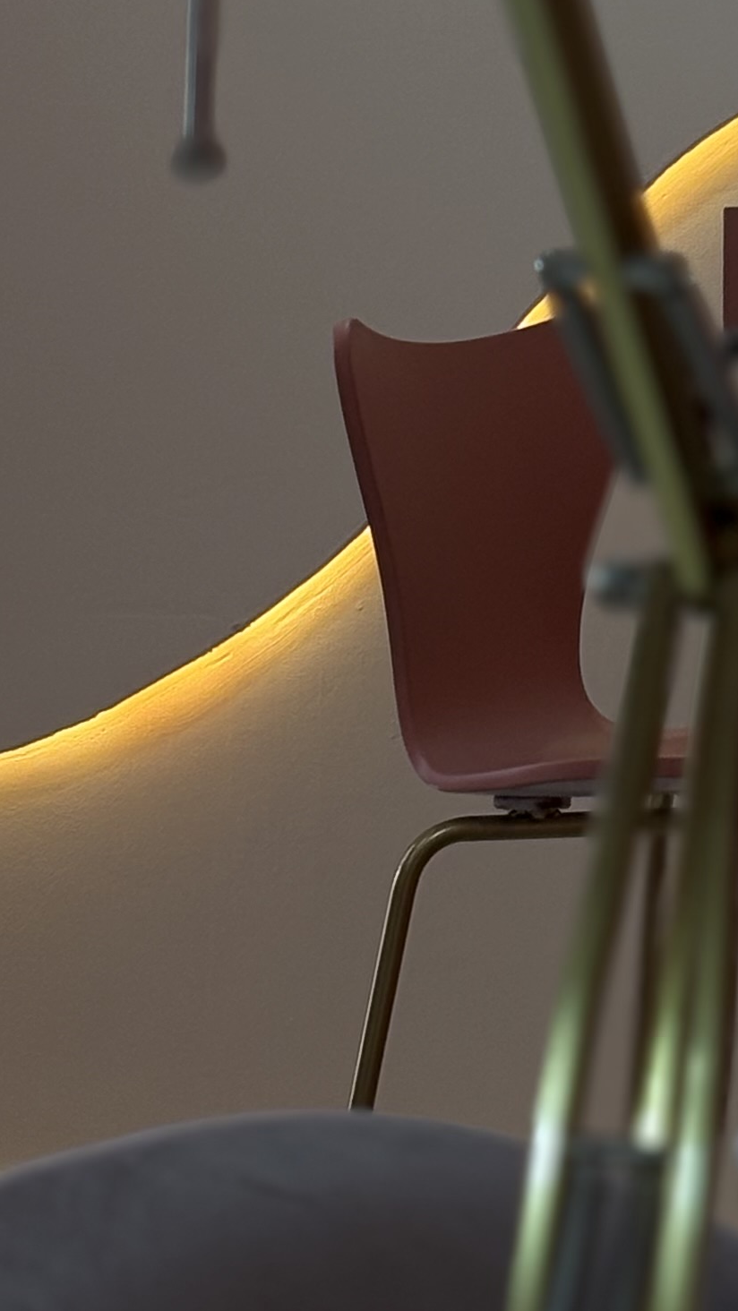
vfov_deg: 13.6
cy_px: 91
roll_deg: -1.4
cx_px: 809
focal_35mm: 156
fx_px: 5425
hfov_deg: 7.7
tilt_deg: +1.3
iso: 25
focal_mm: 5.96
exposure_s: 1/134
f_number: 1.6
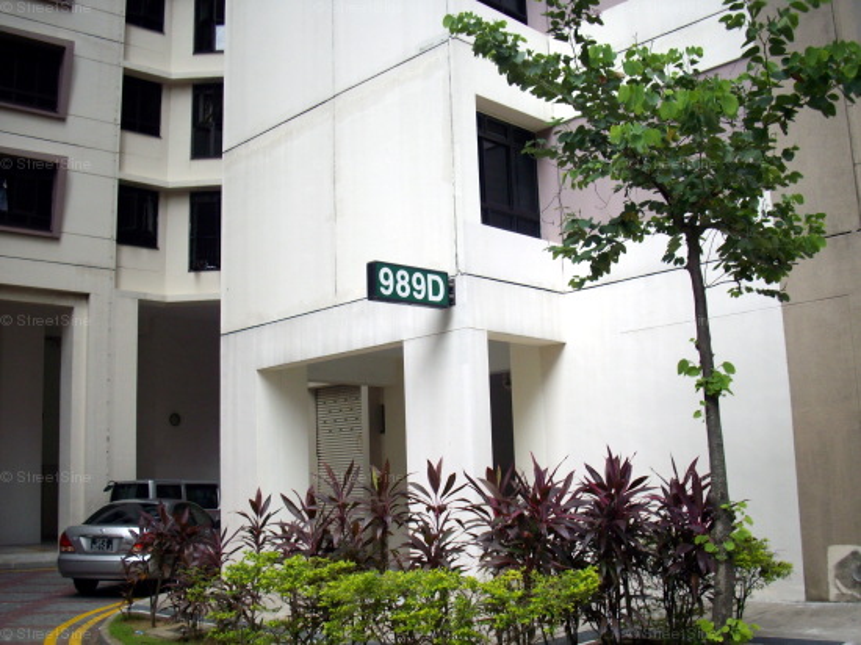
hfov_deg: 50.2
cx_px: 430
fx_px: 920
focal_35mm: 37
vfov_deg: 38.6
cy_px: 322
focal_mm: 6.2
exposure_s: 1/160
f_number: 5.6
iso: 80
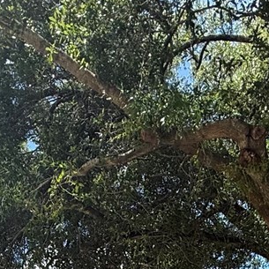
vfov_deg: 19.4
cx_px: 148
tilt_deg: +5.3
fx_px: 571
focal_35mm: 65
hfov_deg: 26.5
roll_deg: +2.4
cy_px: 492
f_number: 2.2
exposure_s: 1/760
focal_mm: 2.22
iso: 50
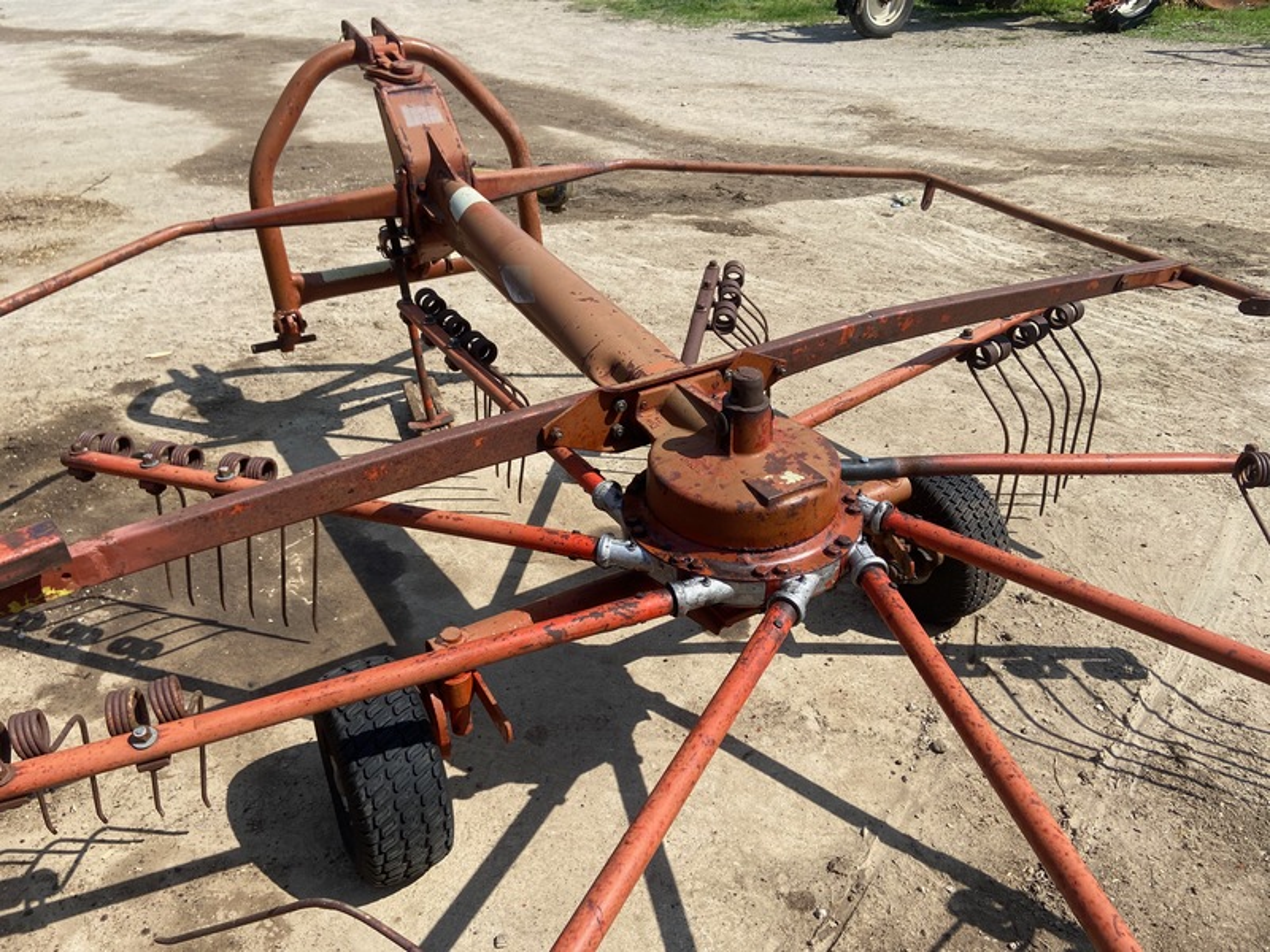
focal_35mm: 26
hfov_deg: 67.3
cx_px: 635
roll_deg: -0.6
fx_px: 954
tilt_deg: -36.4
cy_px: 476
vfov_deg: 53.1
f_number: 1.8
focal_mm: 4.25
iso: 32
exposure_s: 1/2755
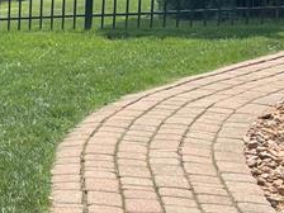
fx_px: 976
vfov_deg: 12.4
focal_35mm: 119
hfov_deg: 14.1
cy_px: 30
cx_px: -270
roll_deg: +0.4
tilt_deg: -7.3
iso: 32
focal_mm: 4.2
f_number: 1.6
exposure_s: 1/2132
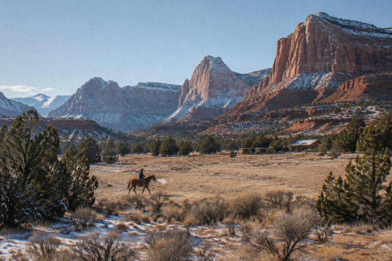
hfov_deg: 54.5
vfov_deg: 37.8
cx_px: 196
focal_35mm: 35
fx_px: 381
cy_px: 130
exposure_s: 1/400
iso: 500
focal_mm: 35
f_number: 9
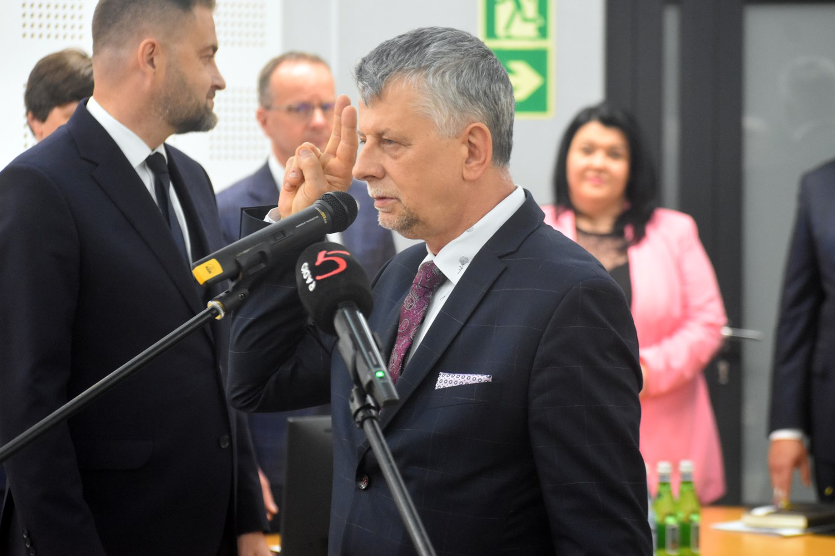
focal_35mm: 142
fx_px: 3305
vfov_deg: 9.6
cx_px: 418
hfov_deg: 14.4
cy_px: 278
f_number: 4.8
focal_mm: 95
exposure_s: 1/125
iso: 3200
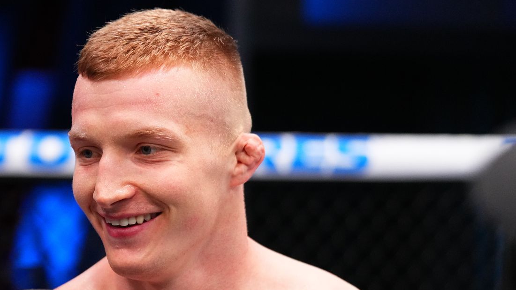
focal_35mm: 120
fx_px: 1642
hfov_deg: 17.8
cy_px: 255
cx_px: 129
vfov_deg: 10.1
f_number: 2.8
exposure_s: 1/1600
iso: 5000
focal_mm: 70
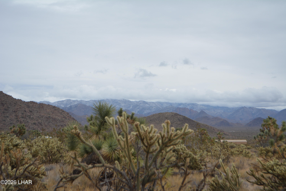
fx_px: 656
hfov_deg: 24.6
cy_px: 96
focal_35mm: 82
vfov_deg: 16.6
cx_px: 143
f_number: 7.1
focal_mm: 55
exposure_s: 1/2000
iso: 400
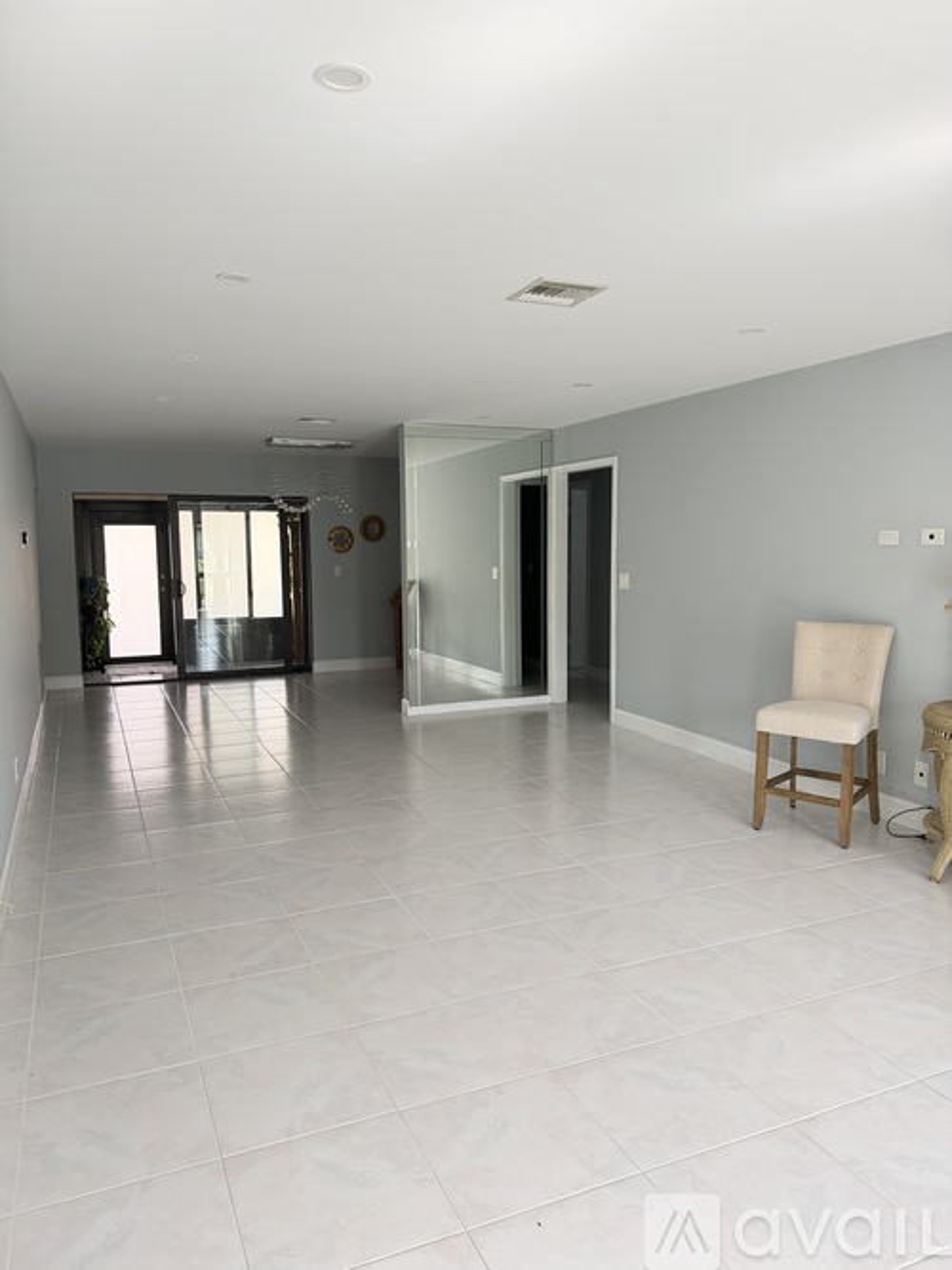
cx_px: 476
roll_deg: +0.4
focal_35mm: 24
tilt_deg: -5.6
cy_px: 635
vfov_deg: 71.6
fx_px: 880
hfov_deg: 56.8
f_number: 1.78
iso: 200
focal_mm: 6.76
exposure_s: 1/112
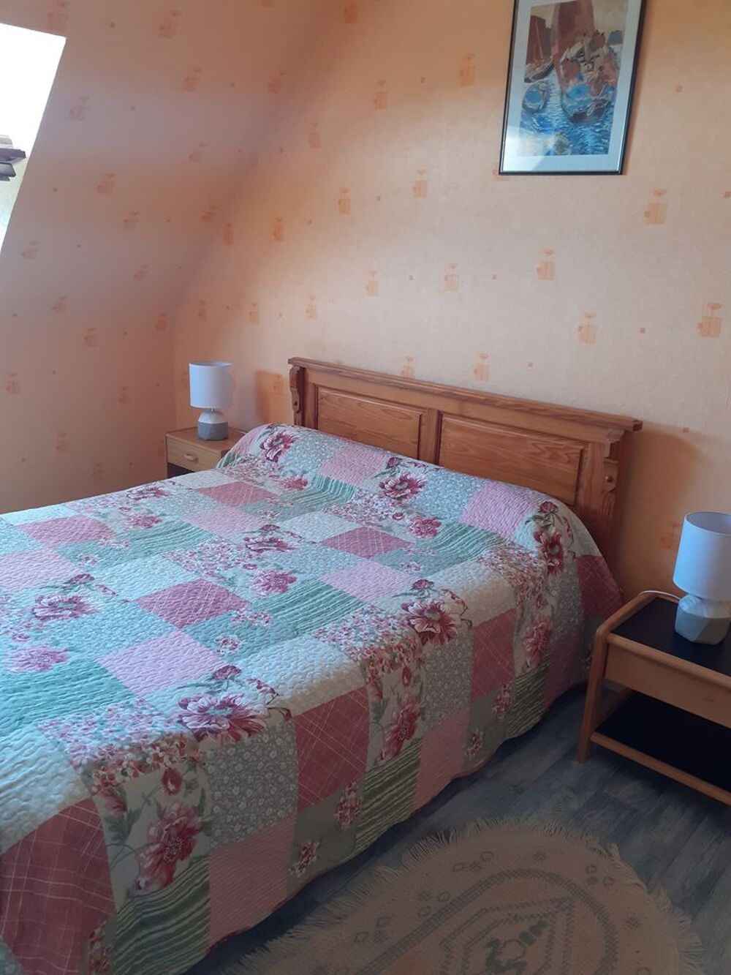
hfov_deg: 51.4
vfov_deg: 65.3
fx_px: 760
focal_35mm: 27
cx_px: 366
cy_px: 488
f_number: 1.9
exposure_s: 1/50
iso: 80
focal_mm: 3.6
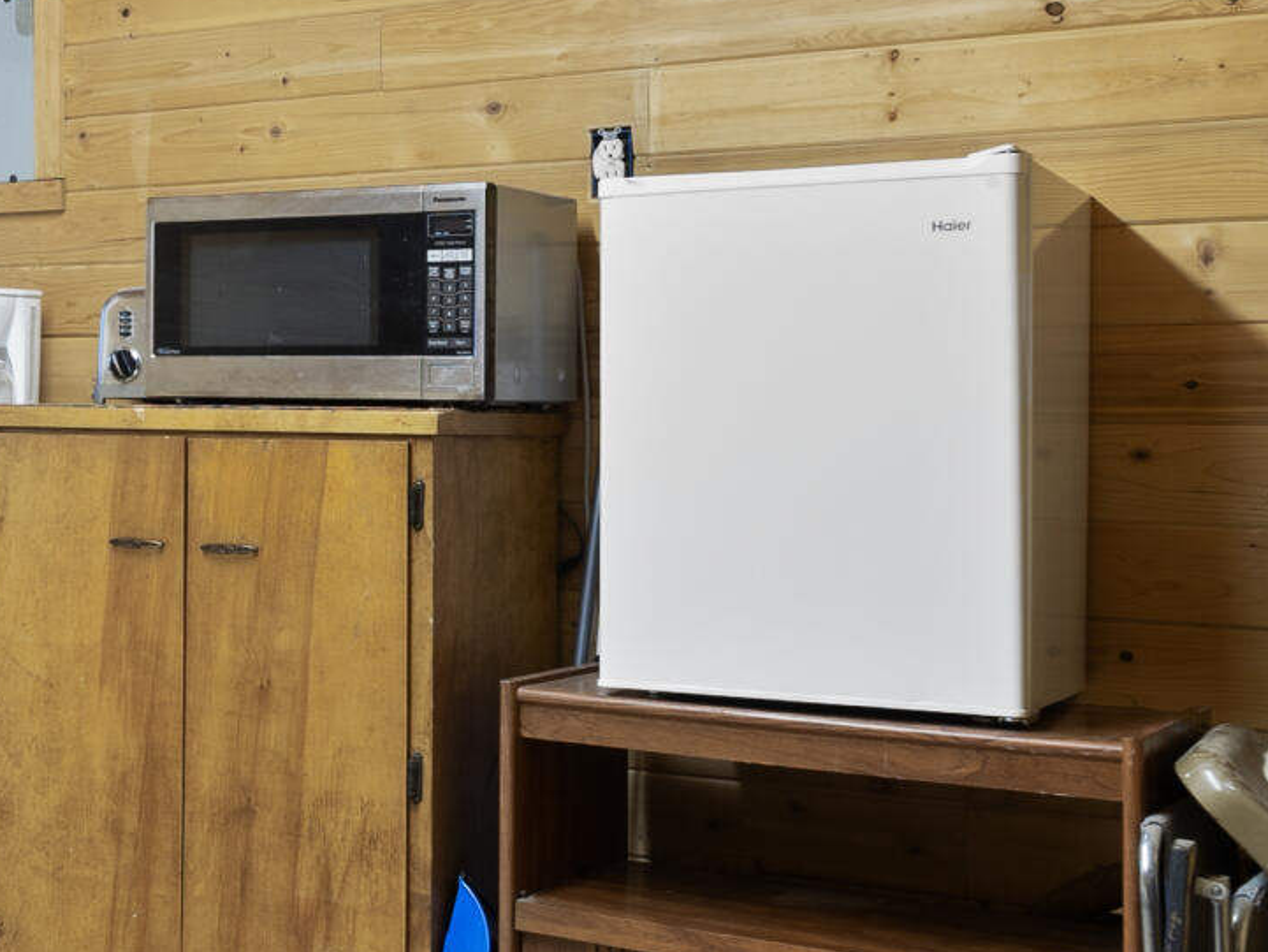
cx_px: -269
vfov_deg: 24.4
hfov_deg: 28.0
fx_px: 2198
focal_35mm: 60
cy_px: 439
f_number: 6.3
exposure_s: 2
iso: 100
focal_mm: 10
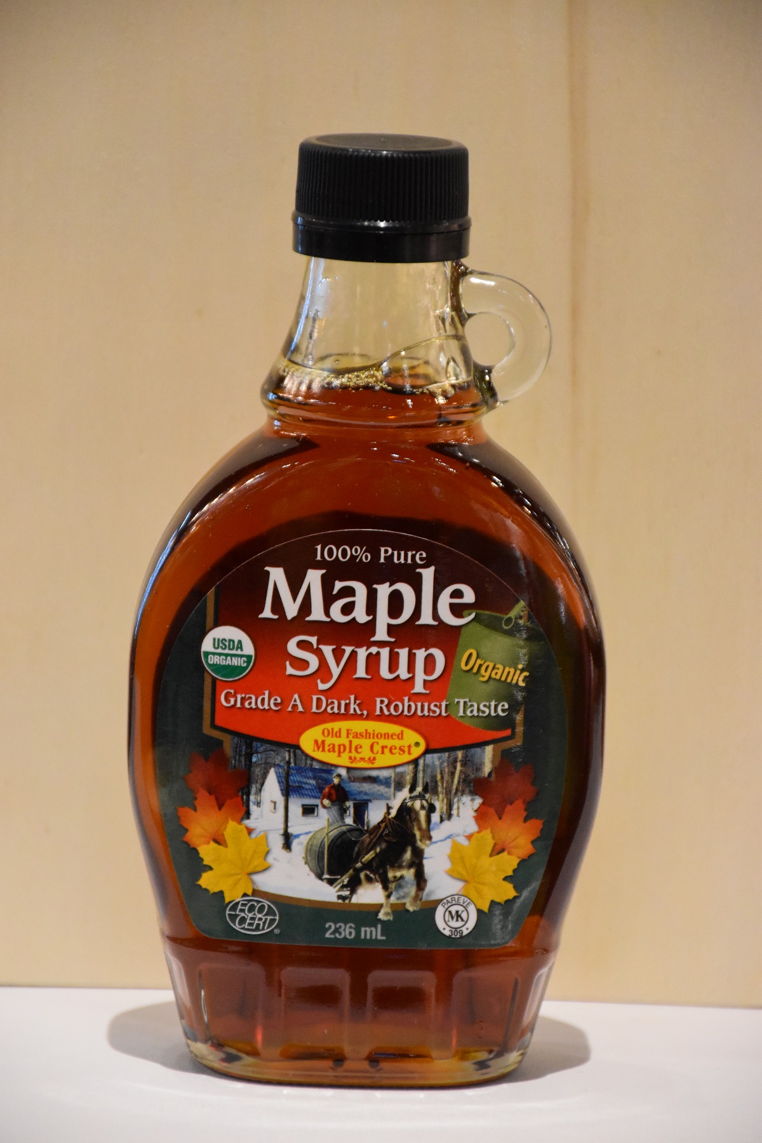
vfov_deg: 9.8
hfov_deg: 6.5
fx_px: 6667
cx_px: 381
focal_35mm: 210
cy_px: 572
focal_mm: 140
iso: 4500
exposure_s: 1/125
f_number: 5.6
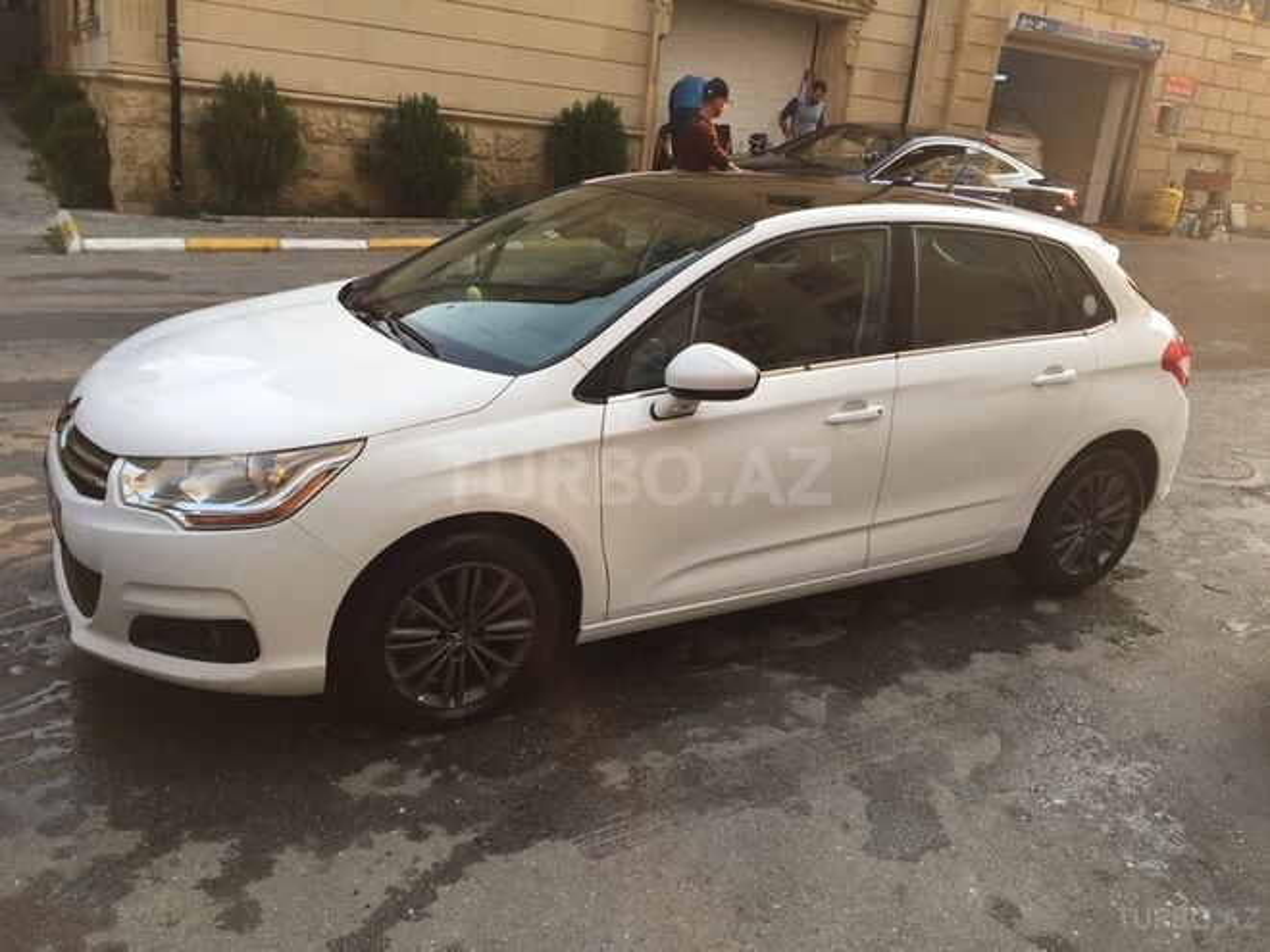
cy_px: 476
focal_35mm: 29
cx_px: 635
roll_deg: -5.5
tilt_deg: -16.0
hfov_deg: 61.7
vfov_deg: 48.2
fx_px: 1064
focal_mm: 4.15
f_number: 2.2
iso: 32
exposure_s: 1/299
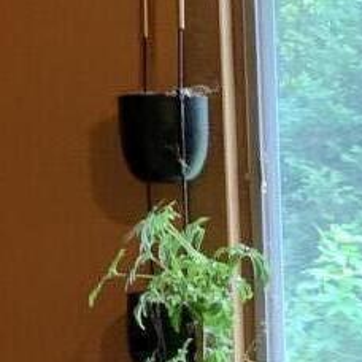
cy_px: 465
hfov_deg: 8.3
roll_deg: -0.2
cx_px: 695
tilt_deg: -8.7
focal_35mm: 202
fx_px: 2390
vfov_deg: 8.5
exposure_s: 1/60
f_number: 1.8
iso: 250
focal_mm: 4.25
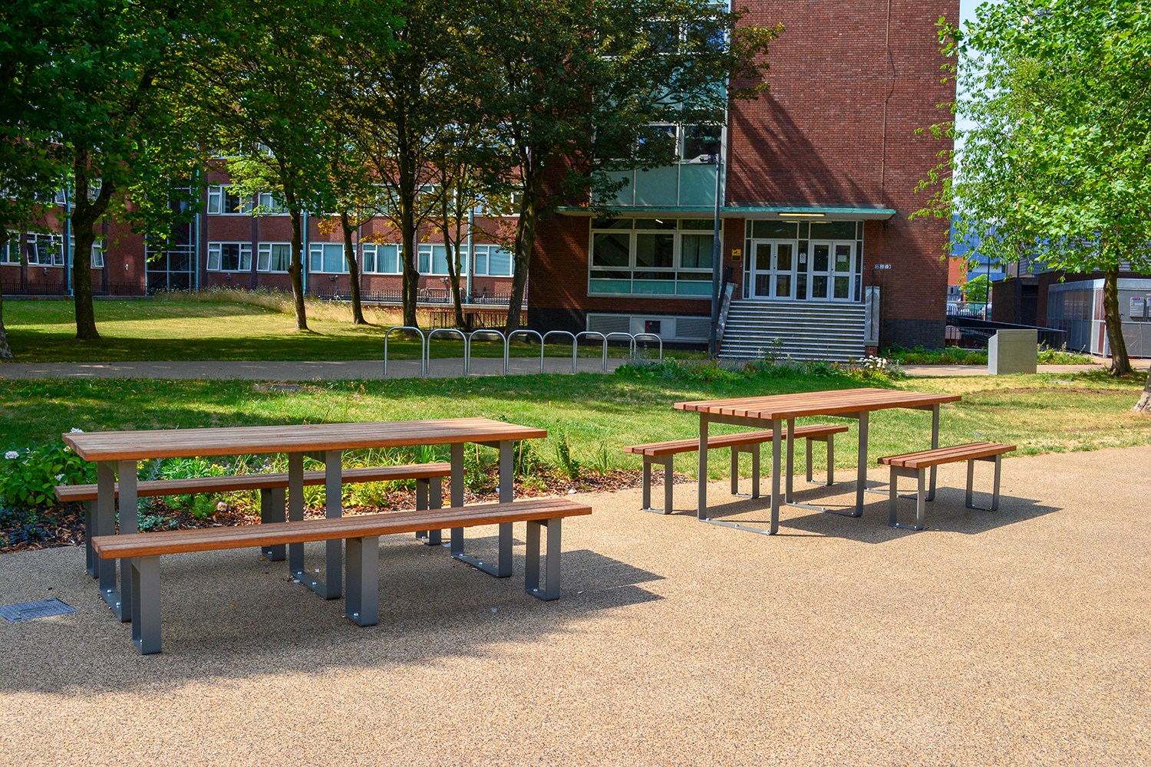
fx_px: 1151
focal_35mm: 36
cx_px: 576
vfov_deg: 36.9
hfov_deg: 53.1
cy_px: 384
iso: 250
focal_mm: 24
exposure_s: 1/250
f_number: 10
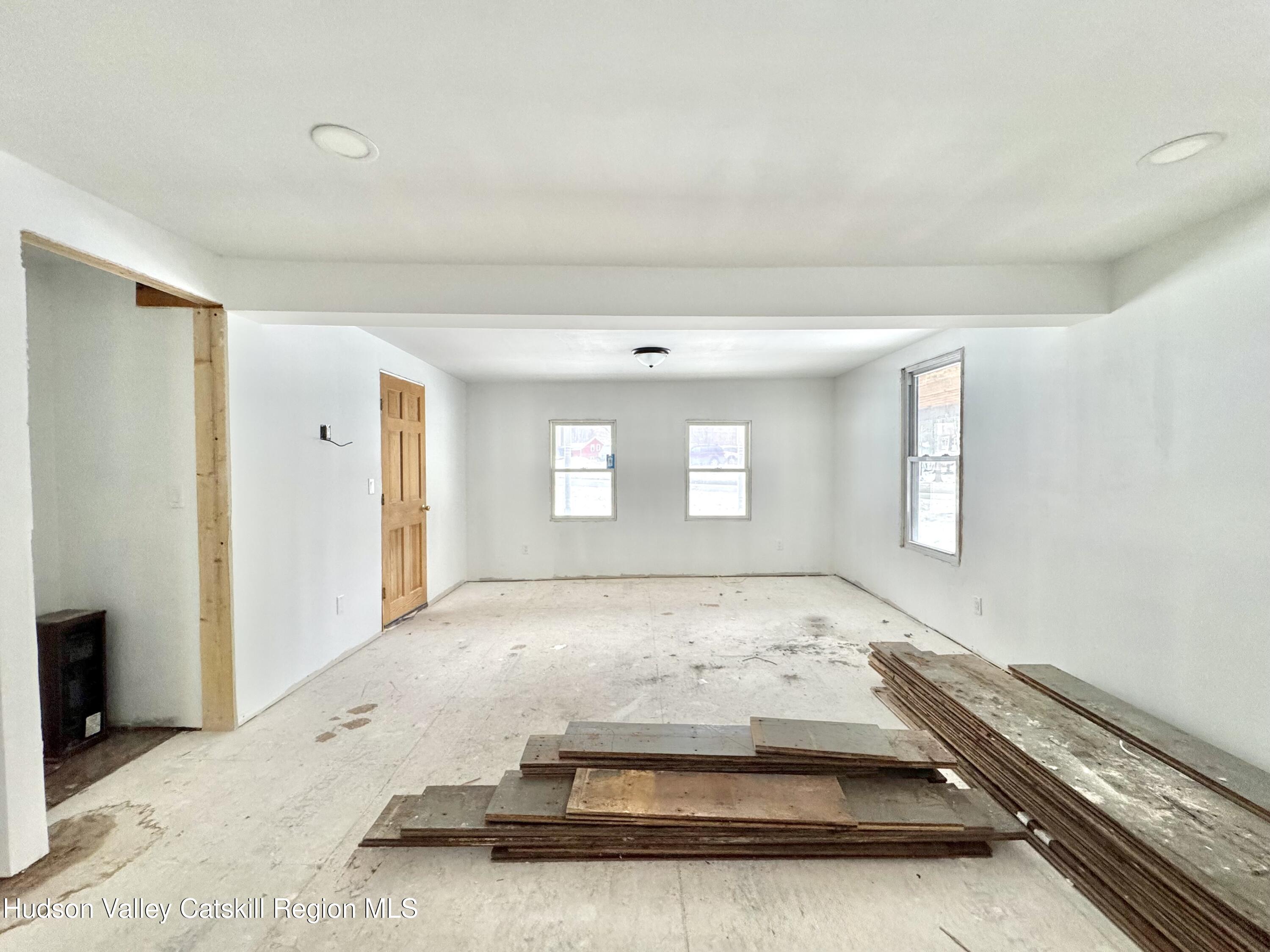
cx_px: 635
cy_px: 476
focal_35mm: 14
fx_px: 514
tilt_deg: -1.8
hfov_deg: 102.1
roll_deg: +0.1
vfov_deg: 85.7
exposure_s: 1/120
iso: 320
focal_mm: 2.22
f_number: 2.2
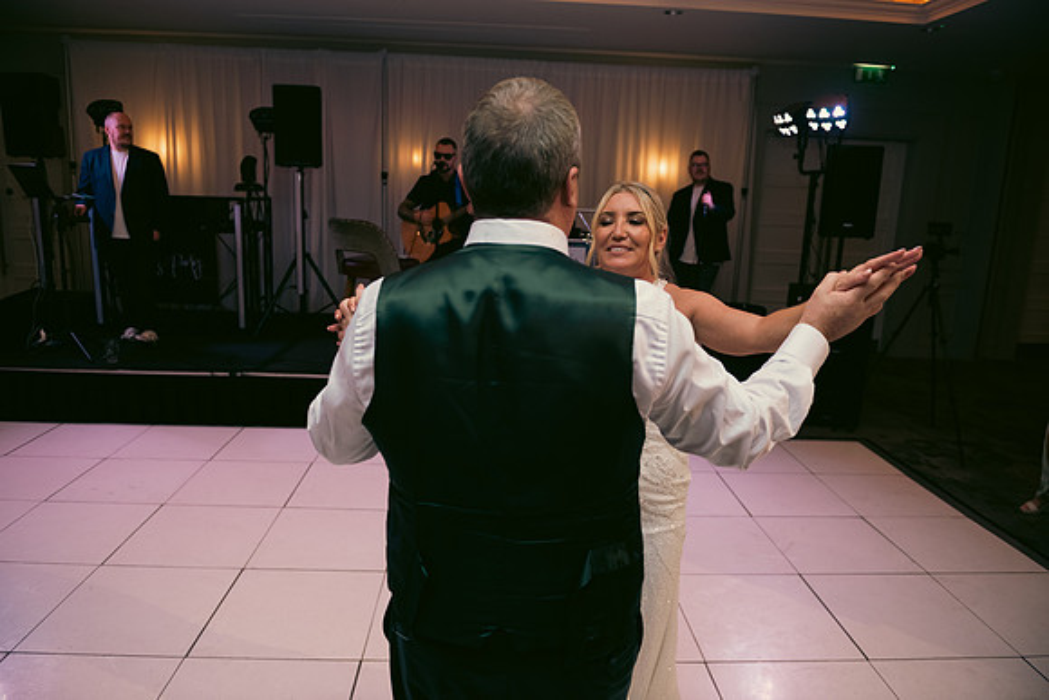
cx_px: 524
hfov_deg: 73.7
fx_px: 699
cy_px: 350
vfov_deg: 53.2
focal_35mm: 24
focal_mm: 24
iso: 800
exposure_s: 1/160
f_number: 3.5
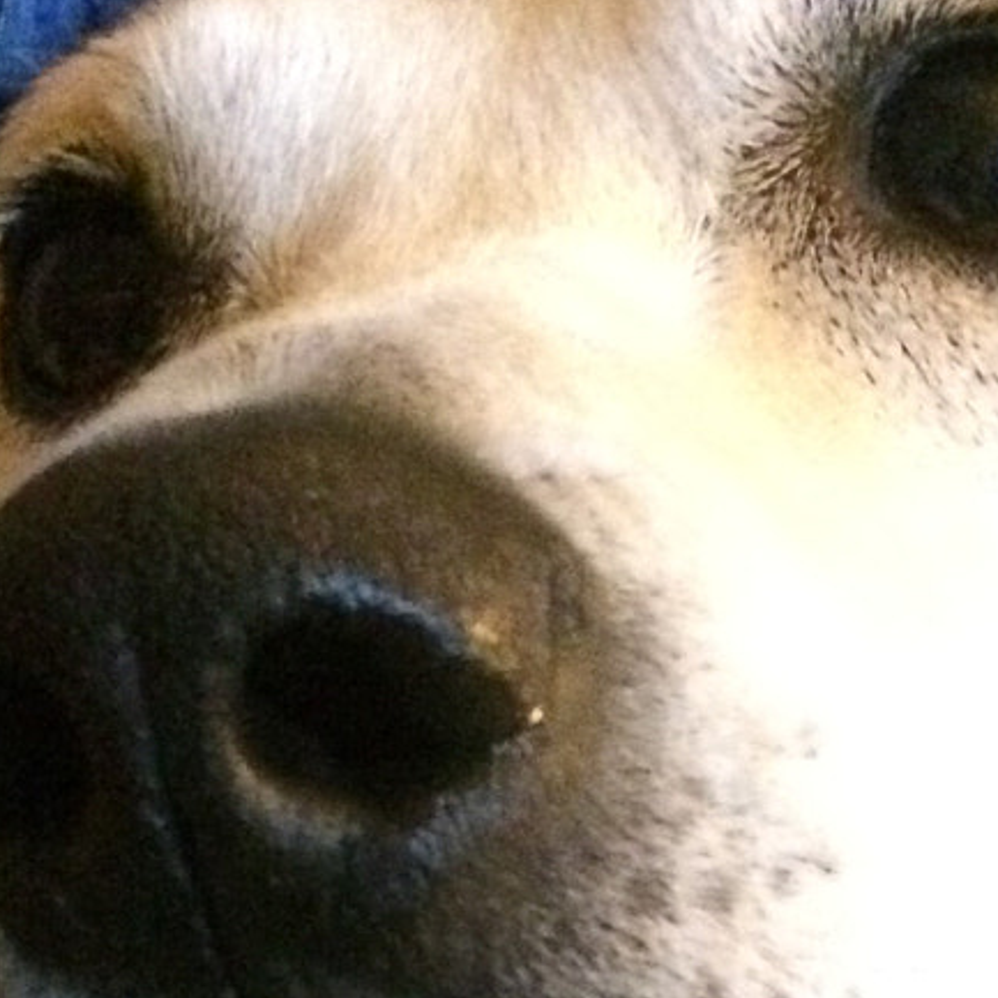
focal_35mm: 98
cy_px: 1390
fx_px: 3197
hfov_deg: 17.7
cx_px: 708
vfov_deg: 16.5
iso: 2000
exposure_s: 1/15
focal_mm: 4.12
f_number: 2.2
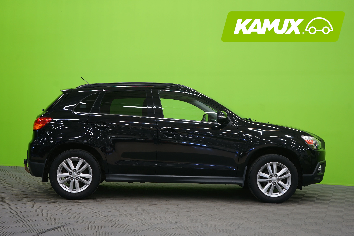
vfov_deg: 27.0
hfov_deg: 39.6
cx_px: 177
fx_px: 492
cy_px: 118
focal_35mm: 50
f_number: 5
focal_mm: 50
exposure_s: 1/8
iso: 400
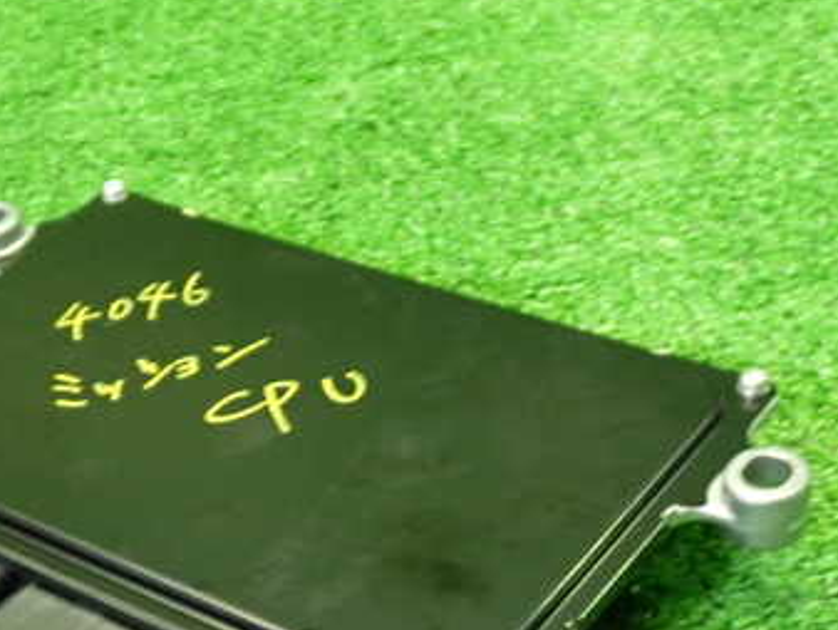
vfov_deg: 18.7
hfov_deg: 24.7
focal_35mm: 78
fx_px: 1890
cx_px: 213
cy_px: 501
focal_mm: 7.84
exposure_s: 1/40
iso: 800
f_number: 2.9
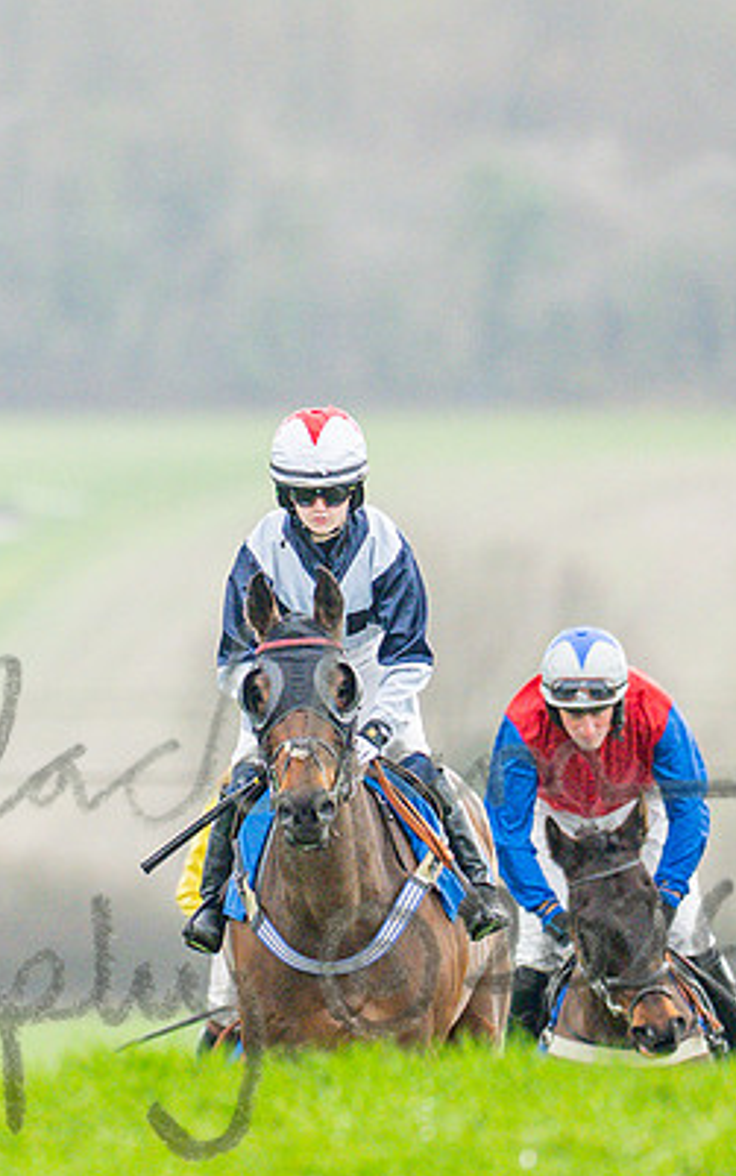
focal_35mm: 1599
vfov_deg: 1.3
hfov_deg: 0.8
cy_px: 697
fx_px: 51262
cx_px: -12
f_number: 4.5
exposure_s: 1/800
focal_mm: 400
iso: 1000
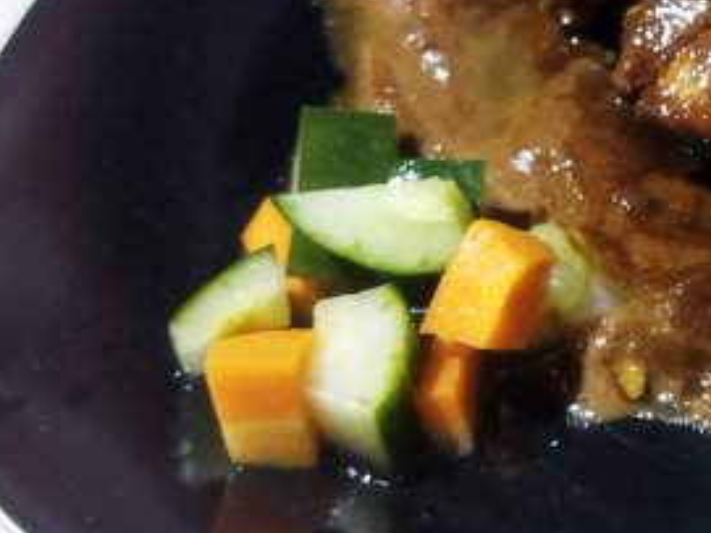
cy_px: 70
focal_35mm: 61
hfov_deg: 28.8
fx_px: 1252
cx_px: 779
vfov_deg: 23.5
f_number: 1.79
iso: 328
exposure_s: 1/25
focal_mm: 4.71
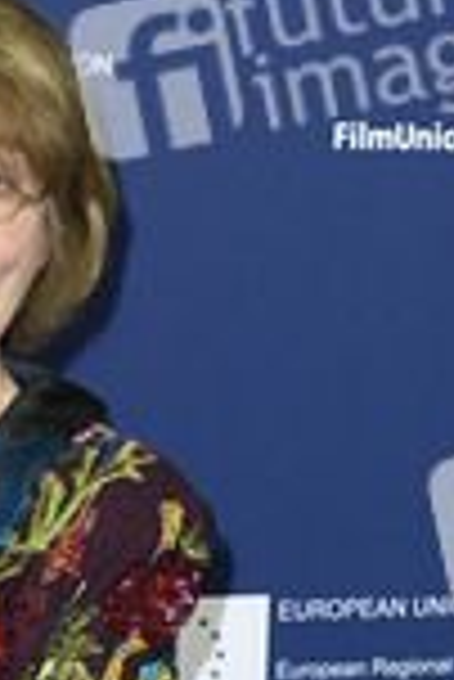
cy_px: 730
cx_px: -108
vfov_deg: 11.0
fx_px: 3491
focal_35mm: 185
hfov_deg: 7.4
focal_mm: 70
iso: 1000
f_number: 5.6
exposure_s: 1/250
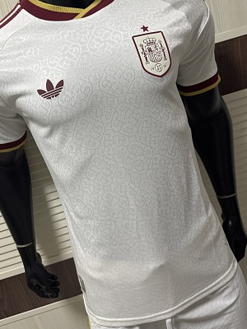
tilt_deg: -18.5
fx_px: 285
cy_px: 129
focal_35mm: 30
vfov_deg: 59.4
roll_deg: +15.9
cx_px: 98
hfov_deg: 46.5
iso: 200
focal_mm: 6.76
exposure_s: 1/87
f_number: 1.78
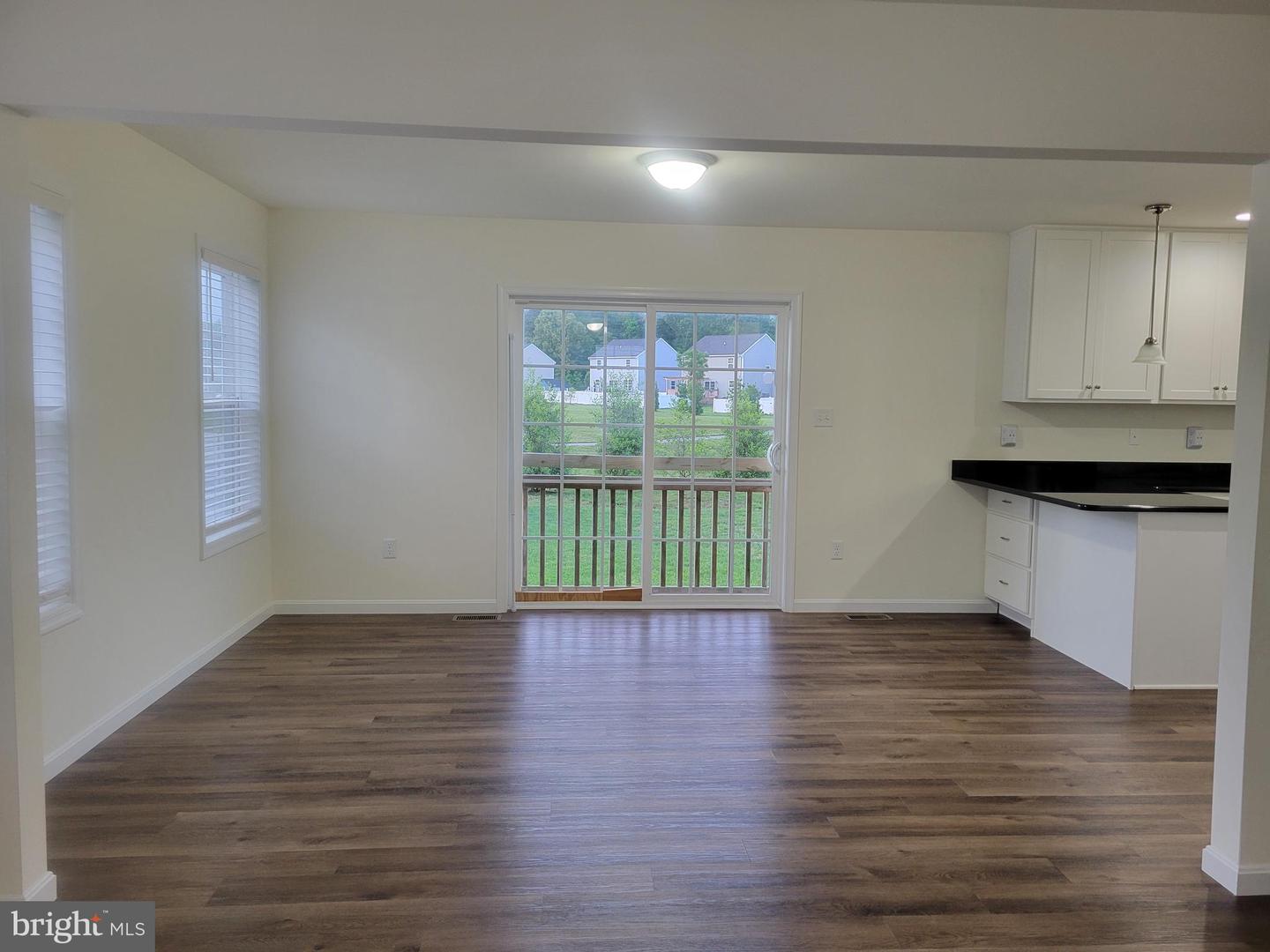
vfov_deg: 53.1
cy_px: 476
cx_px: 635
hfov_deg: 67.3
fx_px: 954
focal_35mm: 26
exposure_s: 1/60
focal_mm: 5.4
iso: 200
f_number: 1.8
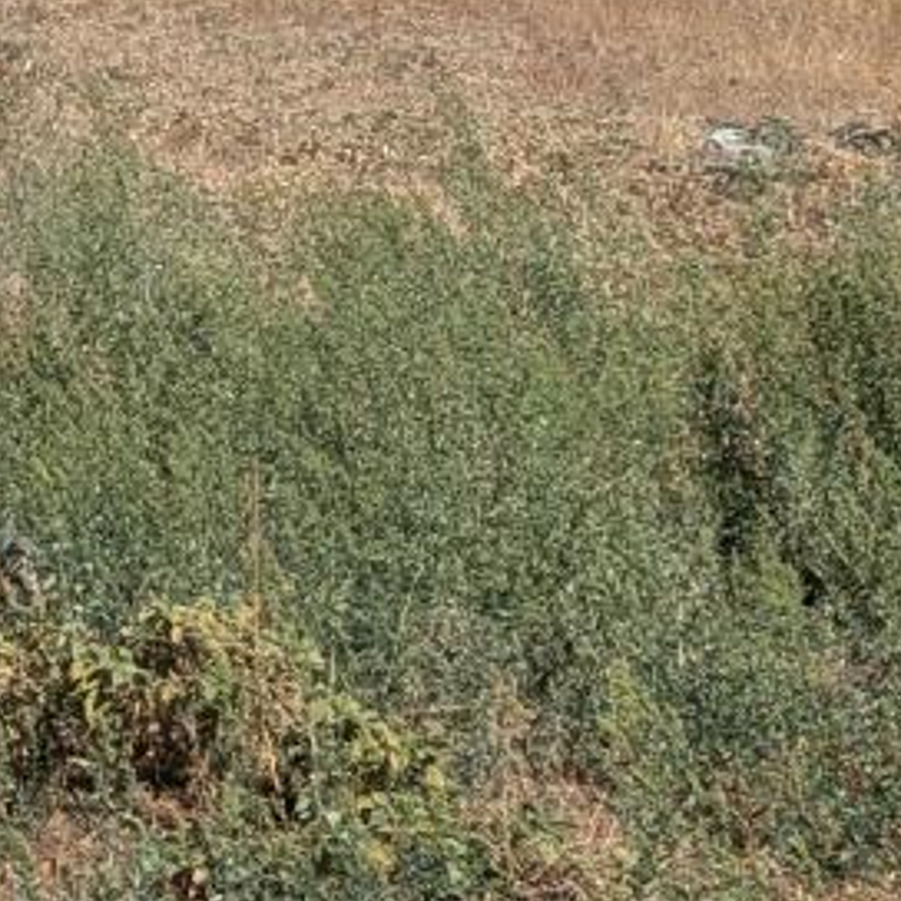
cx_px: -1159
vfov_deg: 14.1
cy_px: -399
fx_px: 3445
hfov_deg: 12.3
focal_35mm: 117
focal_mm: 6.9
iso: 20
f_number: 1.68
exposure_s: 1/1143
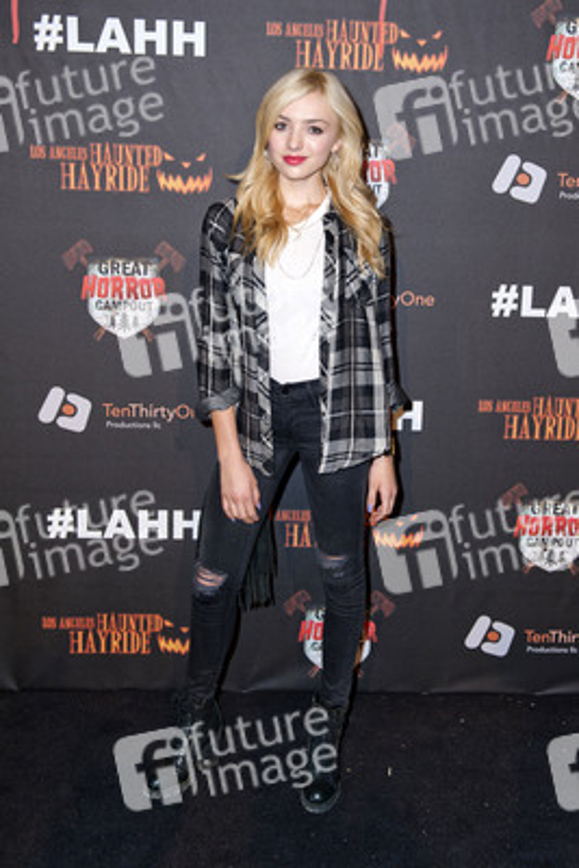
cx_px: 290
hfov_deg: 37.9
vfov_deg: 54.4
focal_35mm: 35
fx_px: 844
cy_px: 434
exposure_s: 1/60
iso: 200
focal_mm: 35
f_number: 4.5
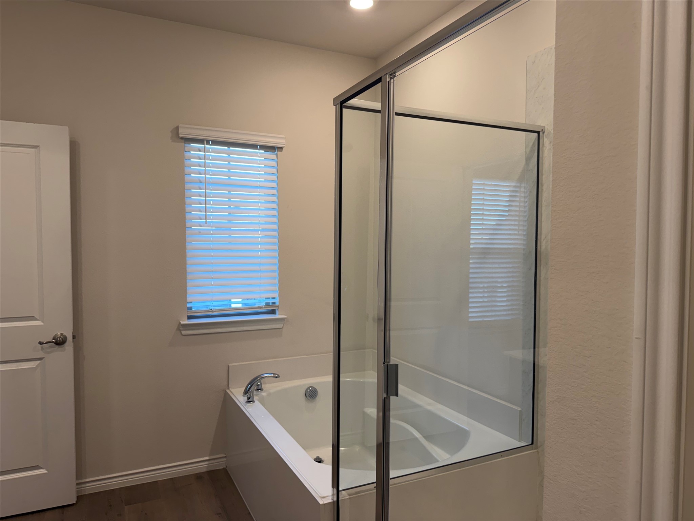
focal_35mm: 24
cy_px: 260
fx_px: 481
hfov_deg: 71.6
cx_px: 347
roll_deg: -0.4
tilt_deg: -1.4
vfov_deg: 56.8
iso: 100
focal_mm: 6.76
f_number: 1.78
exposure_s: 1/120
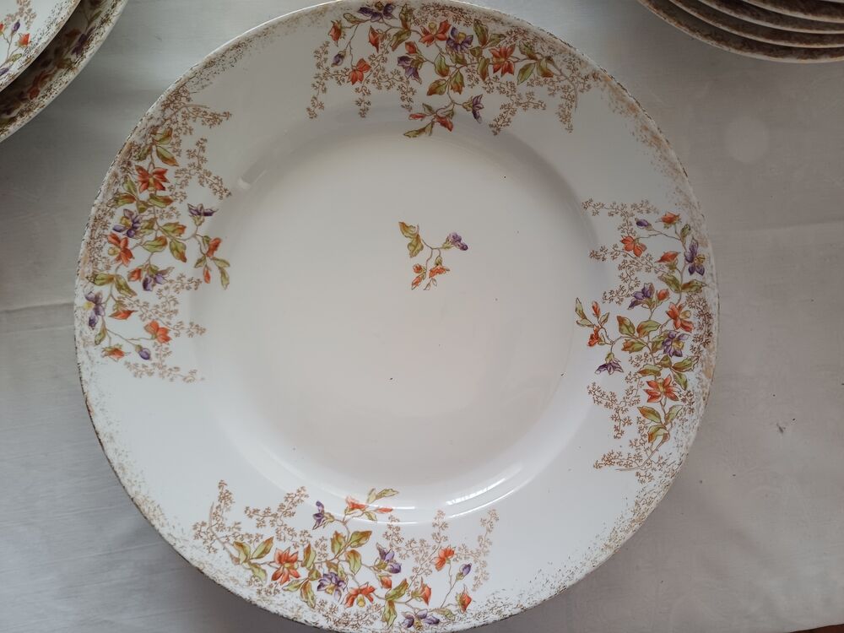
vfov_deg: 54.9
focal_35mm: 25
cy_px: 316
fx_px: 610
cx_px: 422
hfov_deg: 69.4
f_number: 1.8
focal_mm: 4.65
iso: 320
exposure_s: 1/60
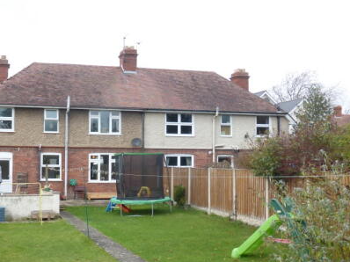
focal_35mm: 44
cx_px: 102
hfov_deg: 42.1
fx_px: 445
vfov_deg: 32.7
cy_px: 160
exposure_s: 1/80
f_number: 3.6
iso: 100
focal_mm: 5.4
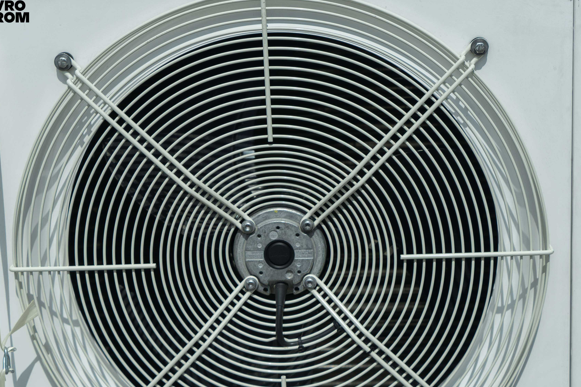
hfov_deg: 26.3
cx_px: 291
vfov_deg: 17.7
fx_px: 1243
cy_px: 212
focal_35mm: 77
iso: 100
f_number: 6.3
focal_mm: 62
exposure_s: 1/400
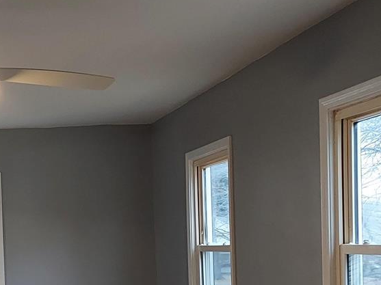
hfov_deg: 26.2
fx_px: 759
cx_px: -31
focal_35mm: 69
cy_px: 271
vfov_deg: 20.7
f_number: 1.8
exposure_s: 1/60
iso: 400
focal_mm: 4.6
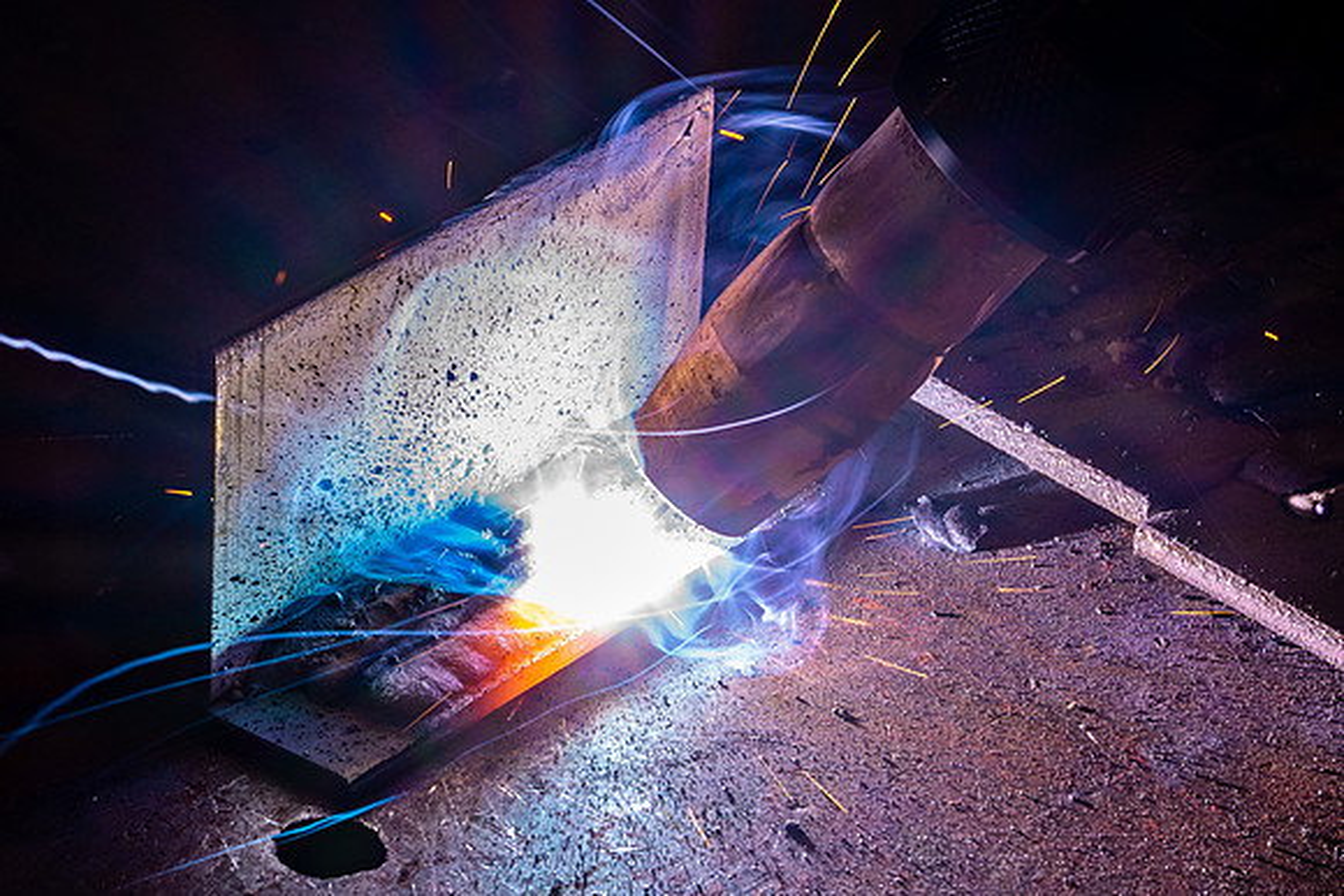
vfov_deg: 7.6
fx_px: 6790
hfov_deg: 11.3
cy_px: 524
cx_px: 501
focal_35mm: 182
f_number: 11
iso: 50
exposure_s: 1/200
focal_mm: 70
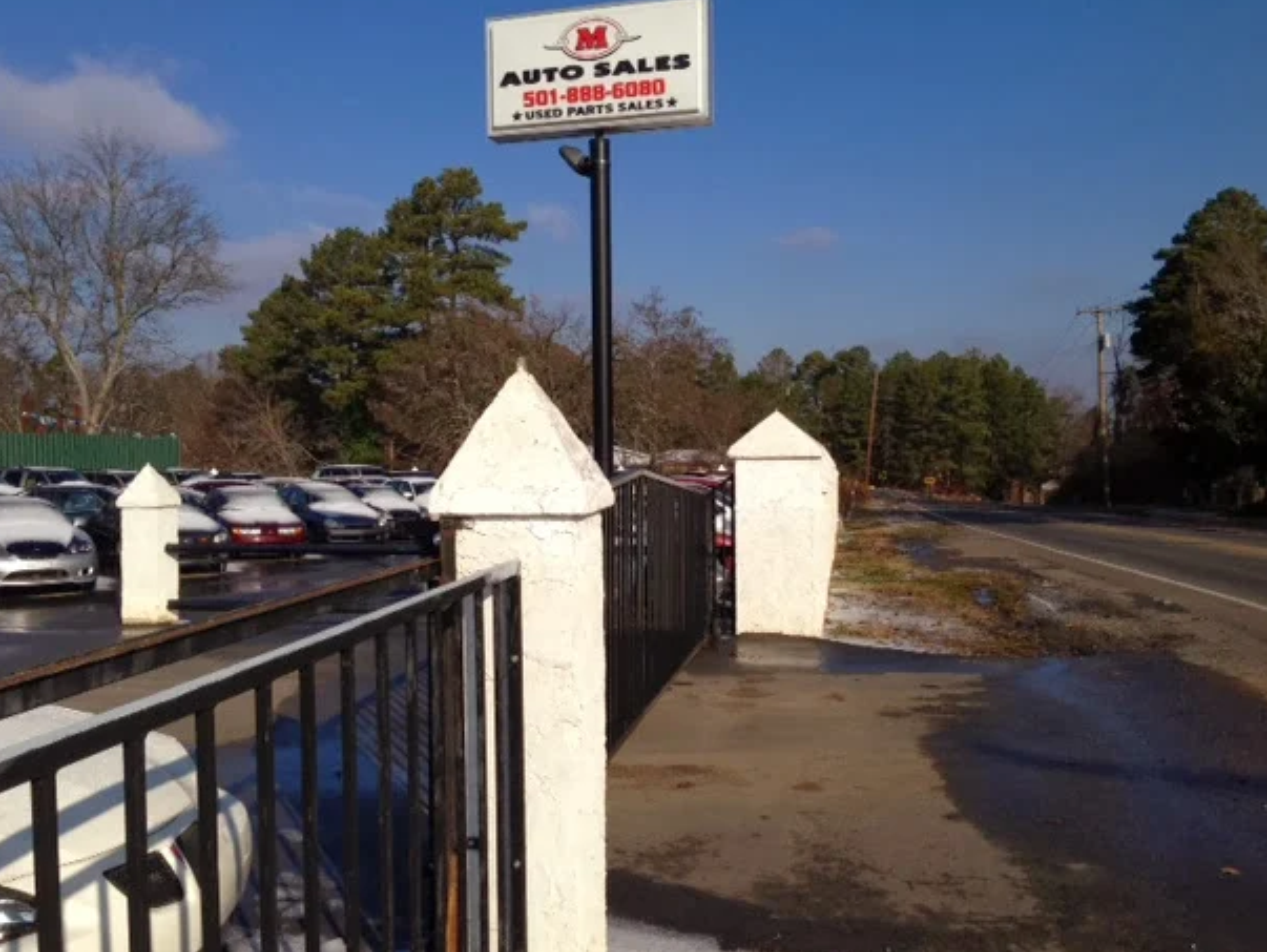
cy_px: 479
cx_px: 611
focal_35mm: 35
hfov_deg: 52.6
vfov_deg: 40.7
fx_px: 1282
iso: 64
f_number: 2.4
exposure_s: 1/3390
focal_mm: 4.12
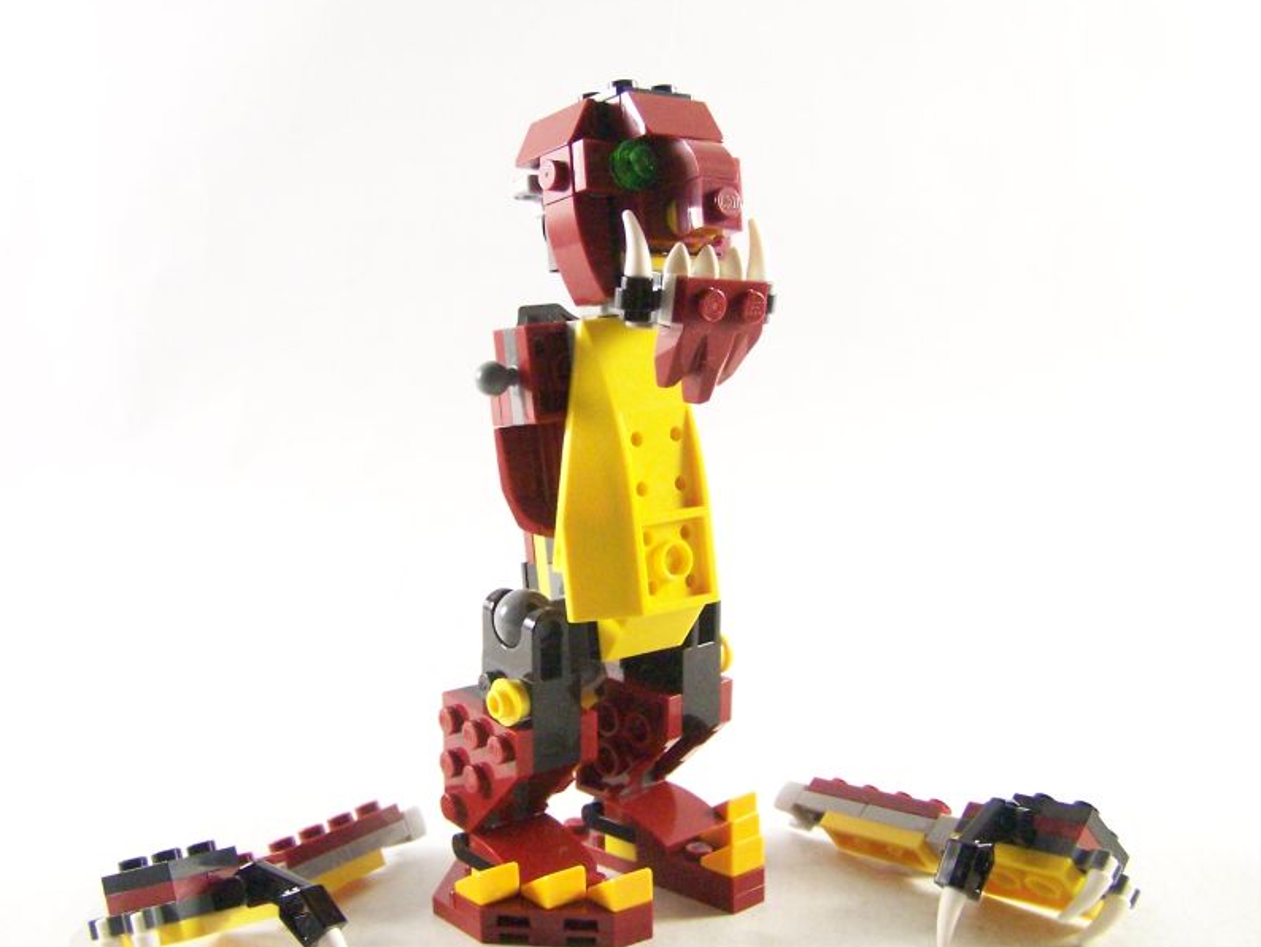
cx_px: 657
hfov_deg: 38.9
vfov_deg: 29.7
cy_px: 462
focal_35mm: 49
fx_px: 1786
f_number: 3.2
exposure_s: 1/60
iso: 400
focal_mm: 6.3
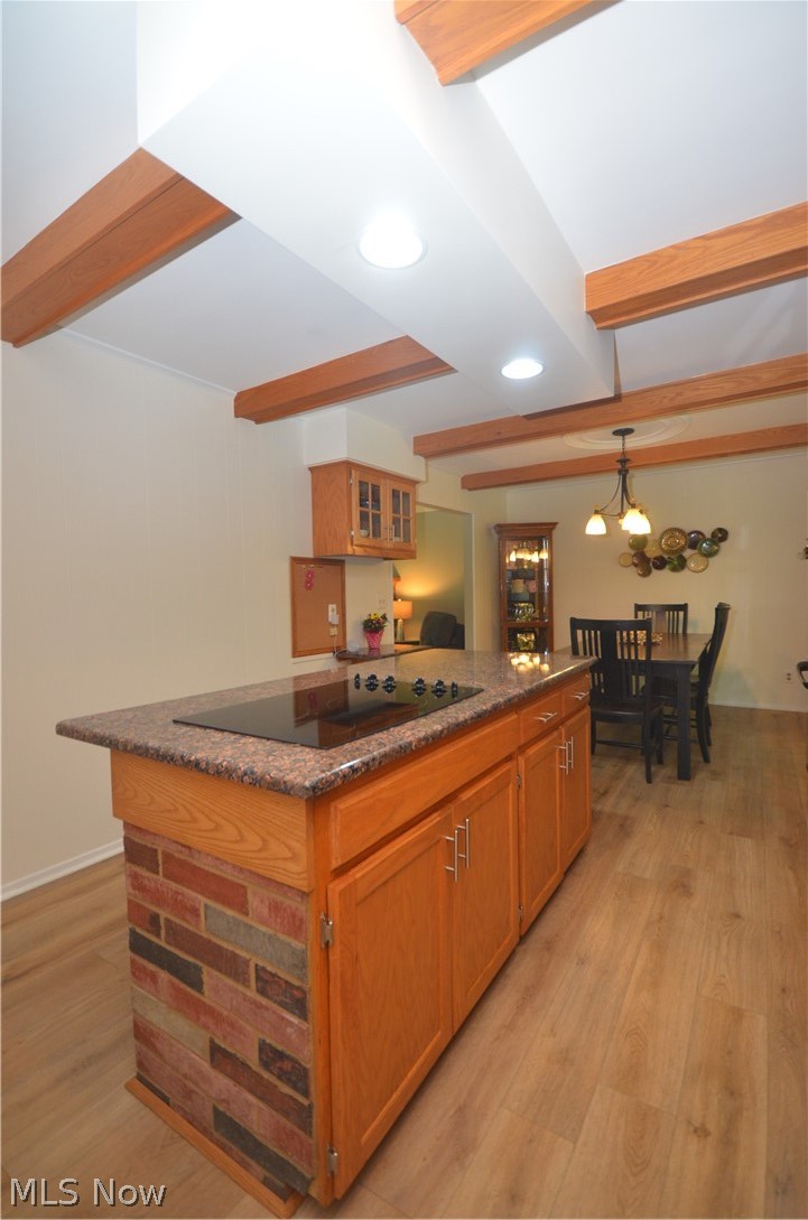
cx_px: 404
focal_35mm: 15
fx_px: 507
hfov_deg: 77.1
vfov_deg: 100.5
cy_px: 610
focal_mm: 10
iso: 800
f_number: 4
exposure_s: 1/60
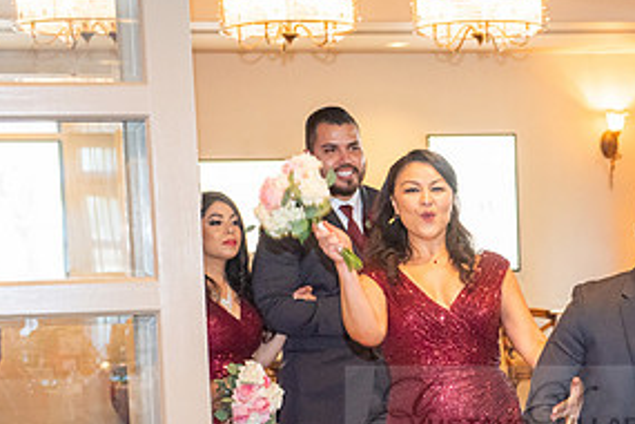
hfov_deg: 17.7
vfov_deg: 11.9
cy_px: 418
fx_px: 2011
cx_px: 539
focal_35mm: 114
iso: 1600
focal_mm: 56
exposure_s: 1/125
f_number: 3.5
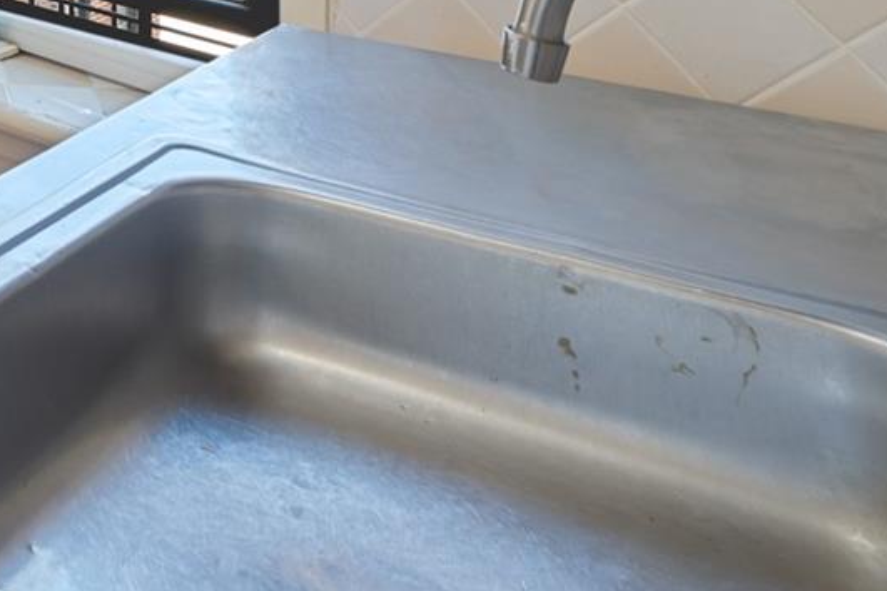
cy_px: -350
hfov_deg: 26.2
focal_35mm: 54
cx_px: -464
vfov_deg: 20.5
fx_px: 1330
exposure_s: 1/3
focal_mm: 14
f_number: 9
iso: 320
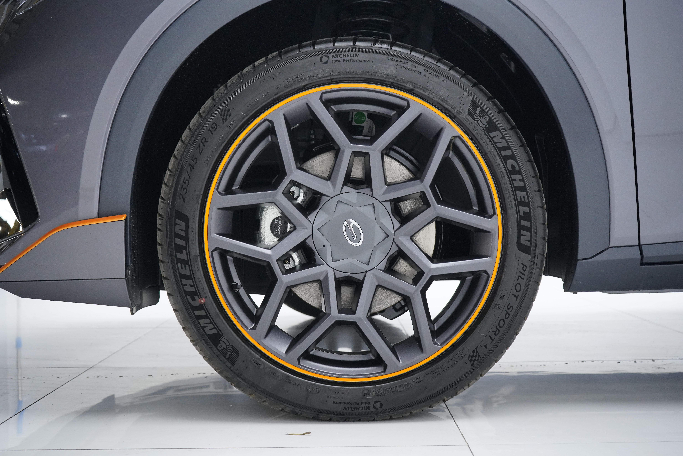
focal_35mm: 47
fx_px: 892
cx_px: 342
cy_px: 228
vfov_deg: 28.6
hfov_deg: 41.9
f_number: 5.6
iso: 2500
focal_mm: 47
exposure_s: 1/160
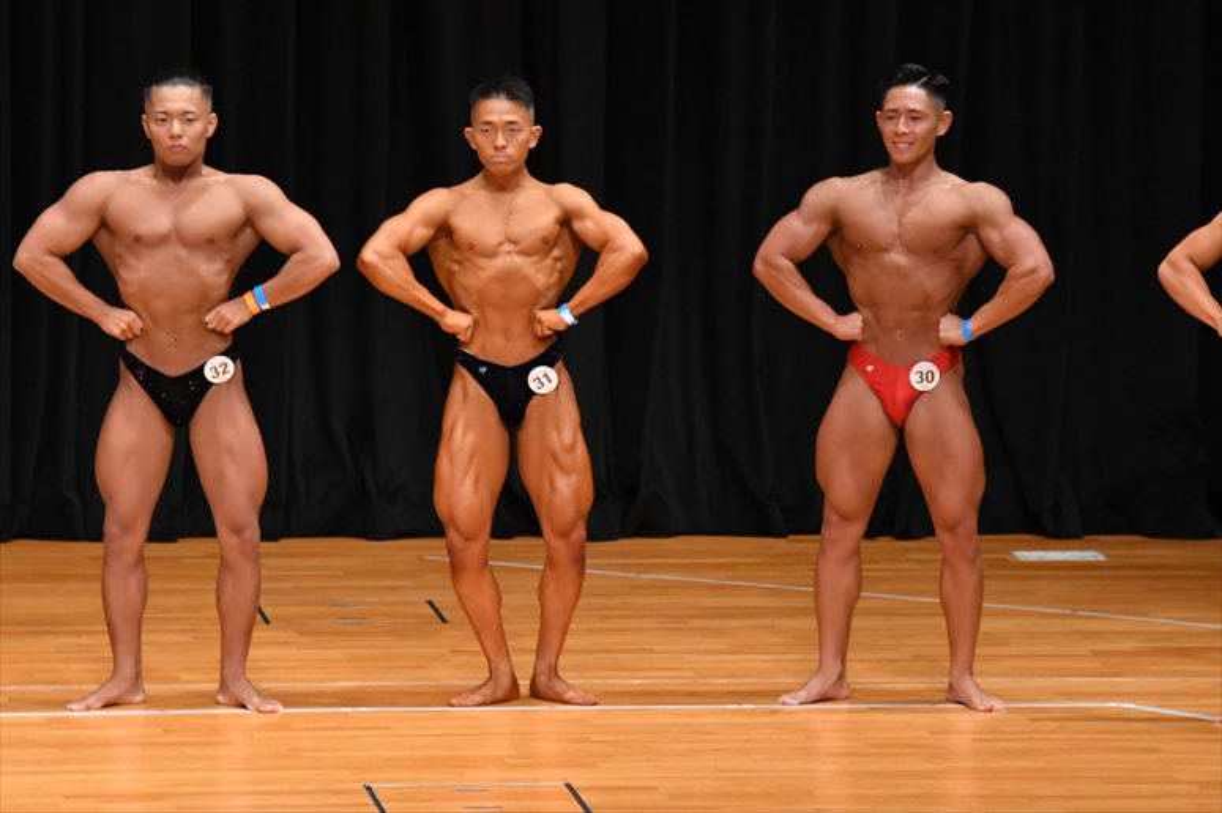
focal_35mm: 270
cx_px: 611
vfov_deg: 5.1
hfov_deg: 7.6
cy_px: 406
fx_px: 9161
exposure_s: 1/400
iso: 4000
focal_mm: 180
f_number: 5.6
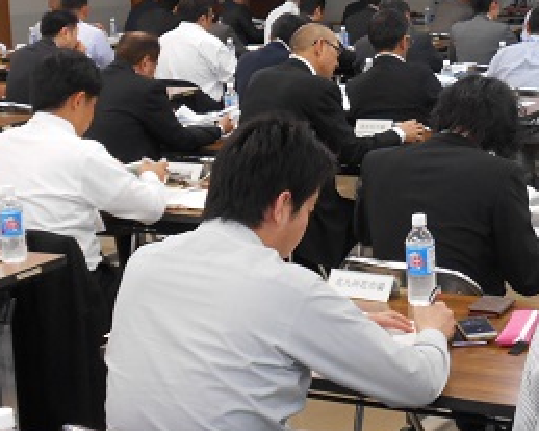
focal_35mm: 82
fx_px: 1308
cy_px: 87
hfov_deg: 22.4
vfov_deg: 18.5
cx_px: 543
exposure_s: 1/30
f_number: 3.6
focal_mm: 5.8
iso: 160
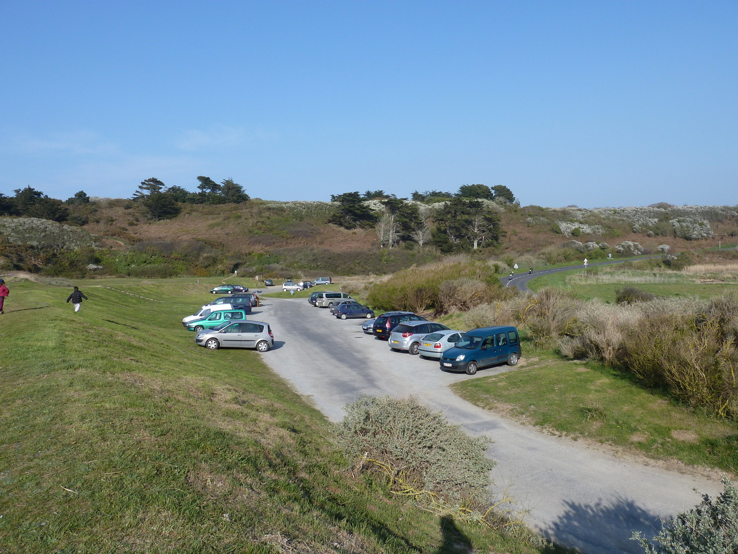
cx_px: 369
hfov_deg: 69.4
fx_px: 533
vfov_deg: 54.9
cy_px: 277
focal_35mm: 25
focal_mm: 4.1
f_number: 4.5
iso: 80
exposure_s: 1/400
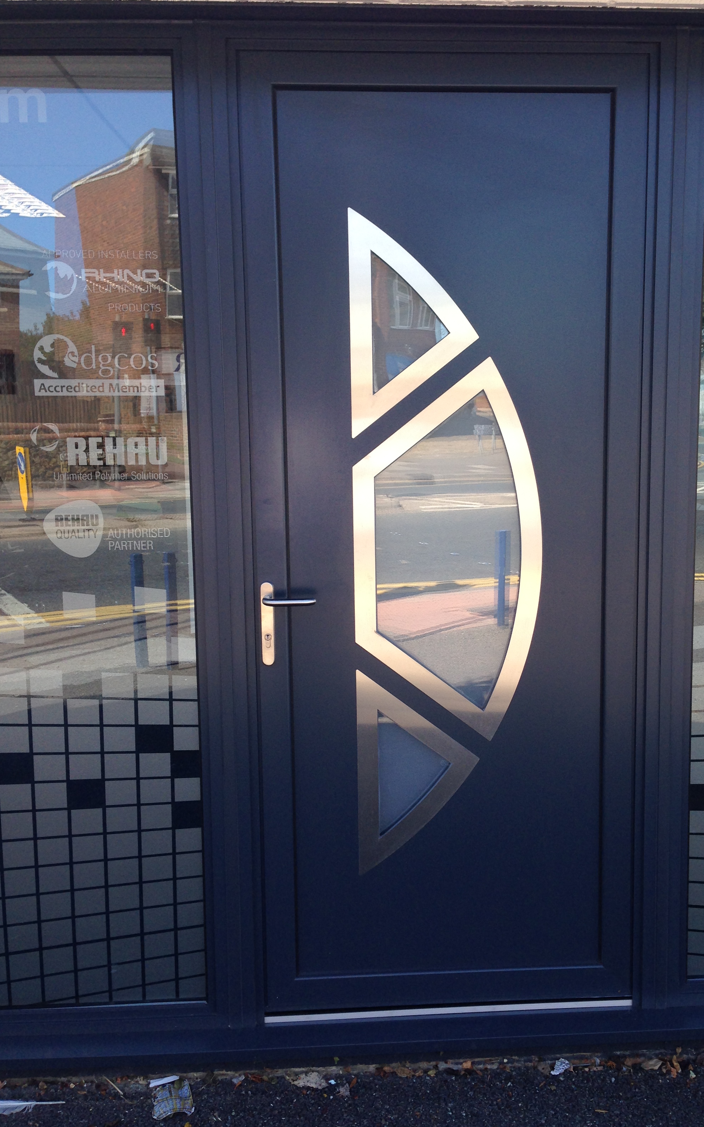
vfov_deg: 54.0
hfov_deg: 35.2
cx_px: 431
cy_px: 551
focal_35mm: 36
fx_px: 1105
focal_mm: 4.12
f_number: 2.4
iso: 50
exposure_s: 1/303
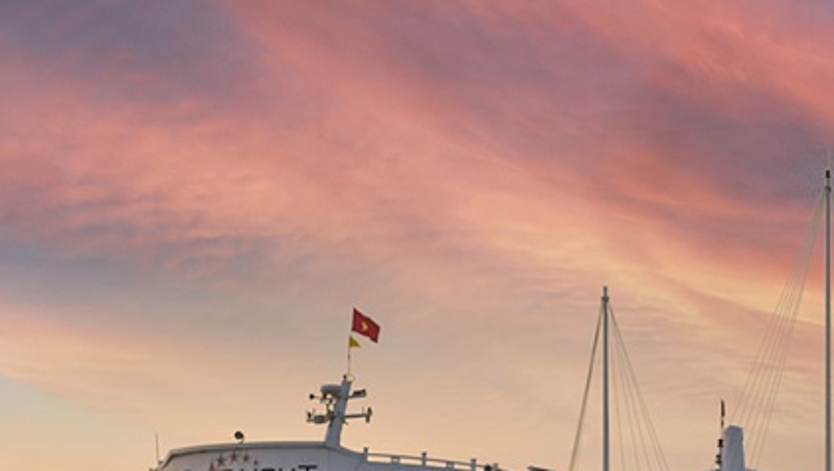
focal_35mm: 123
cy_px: 510
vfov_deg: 9.8
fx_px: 2722
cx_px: 694
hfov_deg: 17.2
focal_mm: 62
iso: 250
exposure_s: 1/100
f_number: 5.6
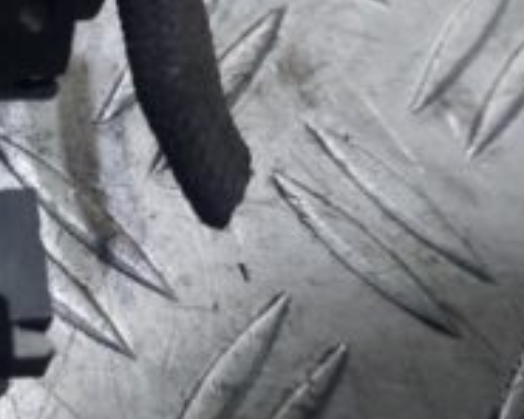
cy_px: 85
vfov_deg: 19.2
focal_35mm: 79
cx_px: -150
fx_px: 1225
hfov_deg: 21.8
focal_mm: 5.23
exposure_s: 1/100
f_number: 1.8
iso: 125
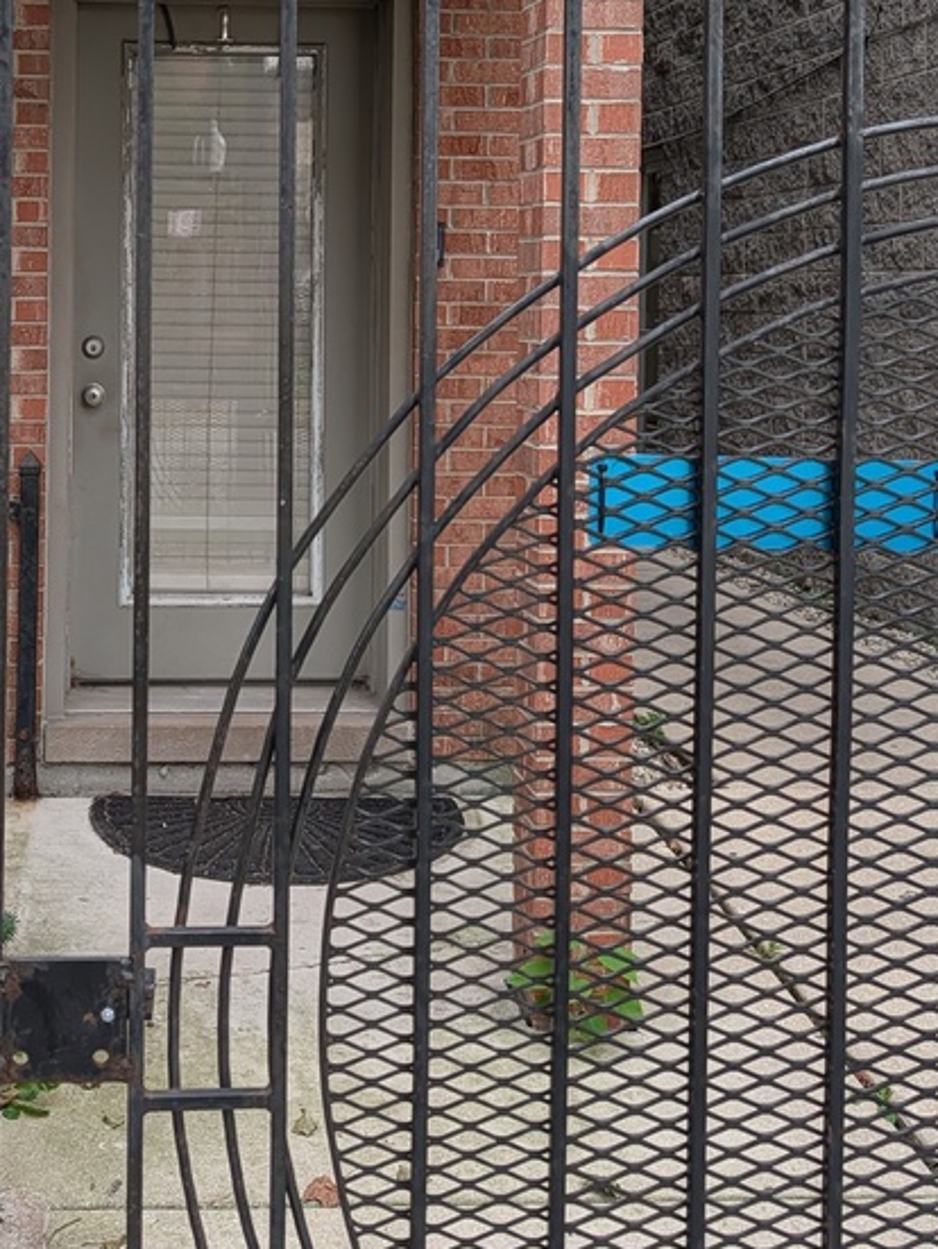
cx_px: 197
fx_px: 1696
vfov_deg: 39.3
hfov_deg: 30.2
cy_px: 315
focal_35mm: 47
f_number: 1.68
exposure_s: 1/169
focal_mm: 6.9
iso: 291
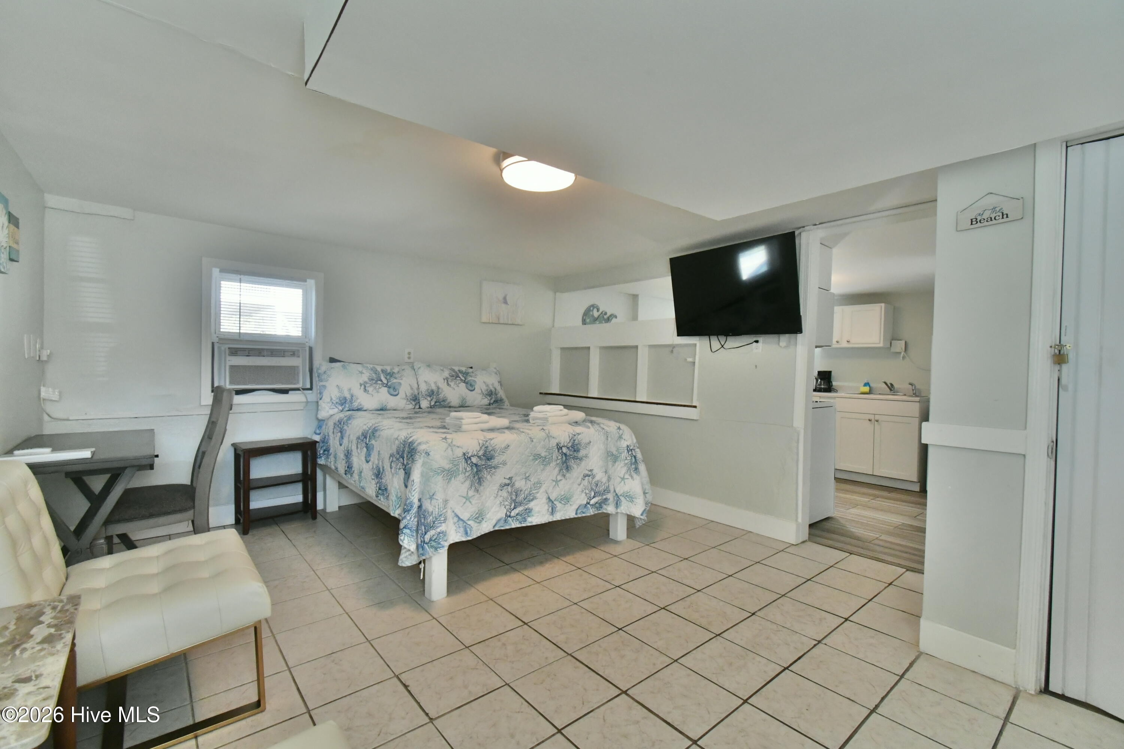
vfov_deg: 77.3
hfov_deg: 100.4
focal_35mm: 15
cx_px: 562
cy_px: 374
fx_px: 468
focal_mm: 10
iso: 5000
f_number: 8
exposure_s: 1/250
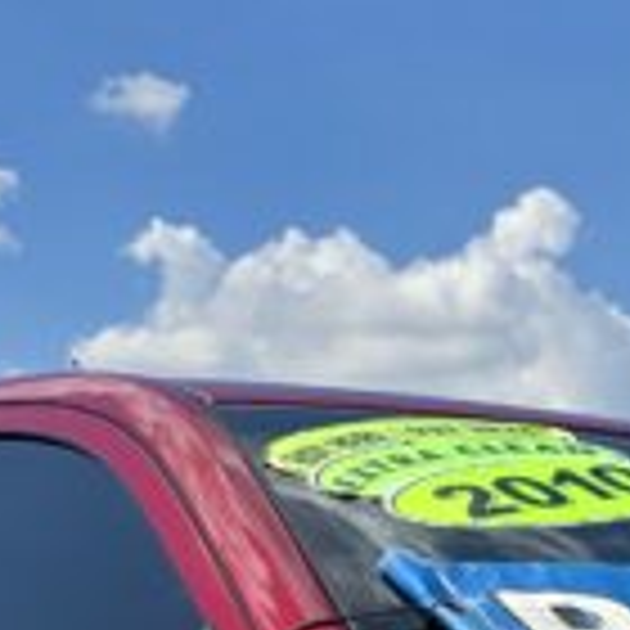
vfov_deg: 10.7
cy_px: 1251
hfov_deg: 10.6
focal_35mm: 149
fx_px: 3068
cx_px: 1332
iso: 12
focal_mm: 6.3
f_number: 1.7
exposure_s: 1/978
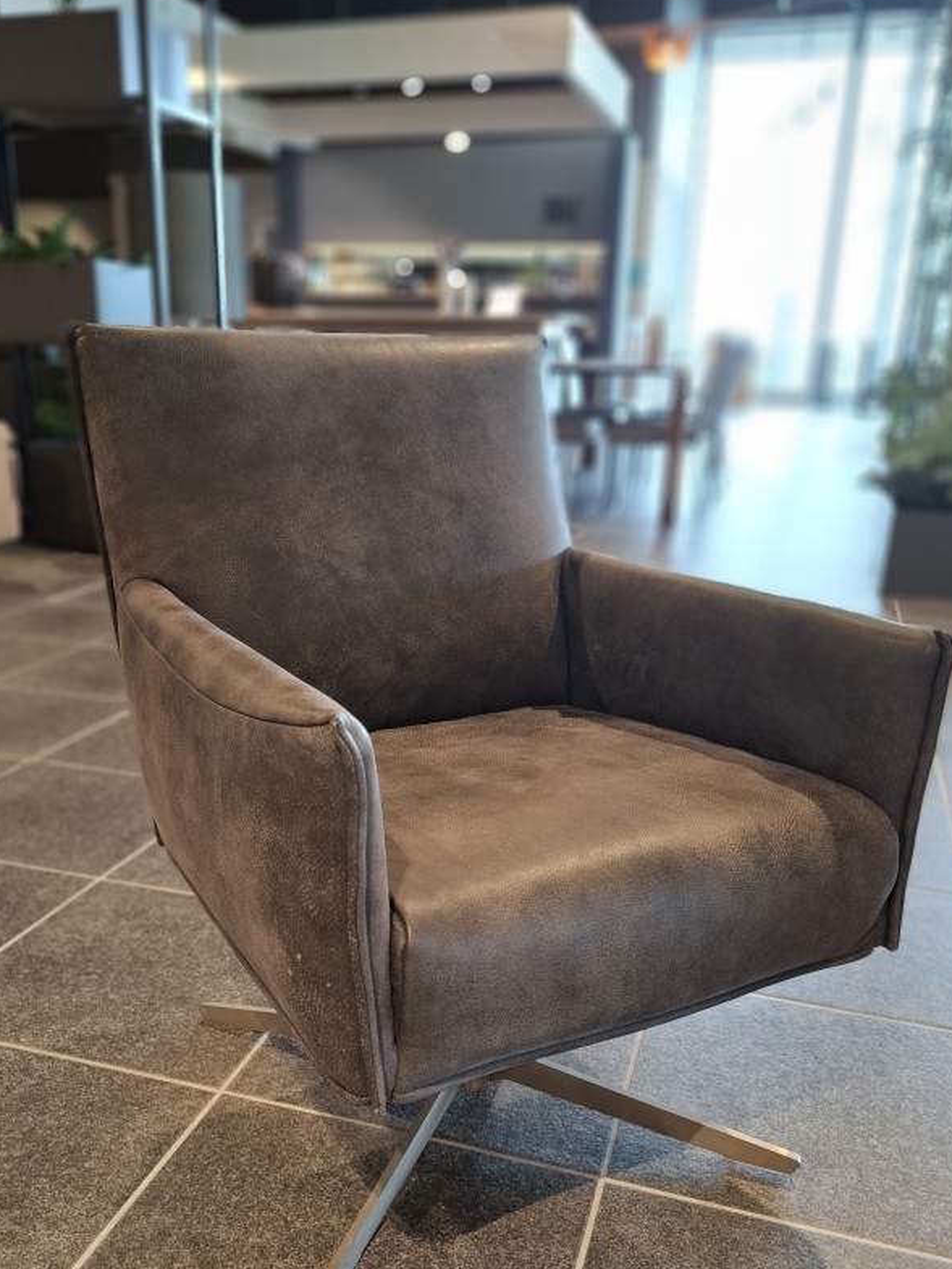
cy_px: 790
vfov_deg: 59.2
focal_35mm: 30
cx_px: 432
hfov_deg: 46.8
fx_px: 1100
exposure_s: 1/50
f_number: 1.8
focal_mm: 5.54
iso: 200
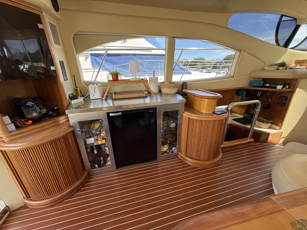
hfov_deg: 102.1
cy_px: 115
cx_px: 154
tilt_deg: -17.7
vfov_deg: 85.7
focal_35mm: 14
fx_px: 124
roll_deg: +1.1
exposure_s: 1/99
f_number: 2.2
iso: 80
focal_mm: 2.22
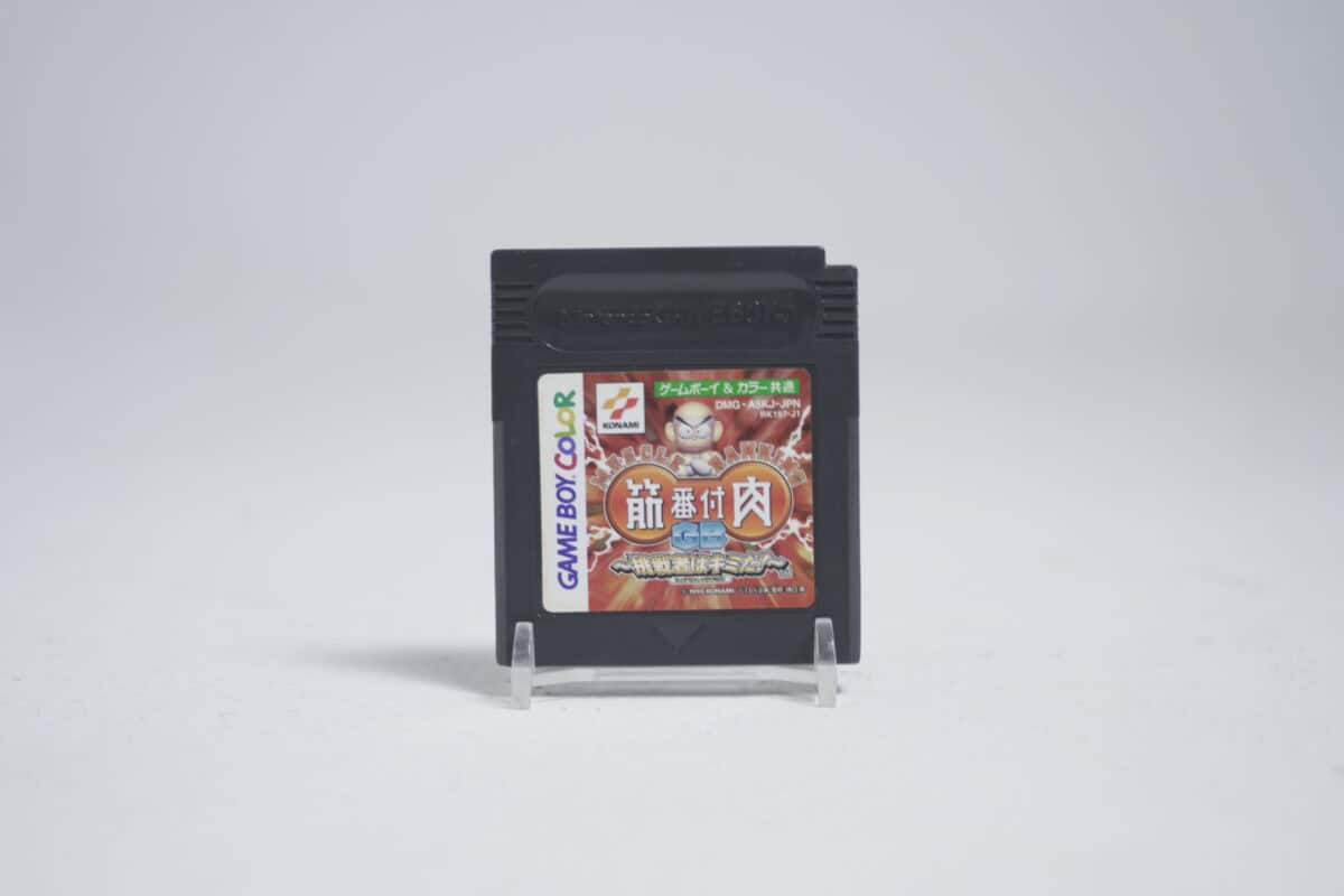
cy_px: 448
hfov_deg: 28.8
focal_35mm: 70
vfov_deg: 19.5
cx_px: 672
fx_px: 2613
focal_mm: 70
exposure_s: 1/5
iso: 100
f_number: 5.6
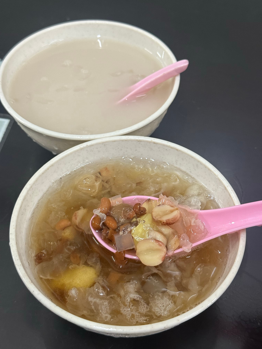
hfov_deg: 30.3
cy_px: 174
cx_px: 131
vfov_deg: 39.7
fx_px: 484
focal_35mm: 48
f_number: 1.78
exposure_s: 1/50
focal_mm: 6.76
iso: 250
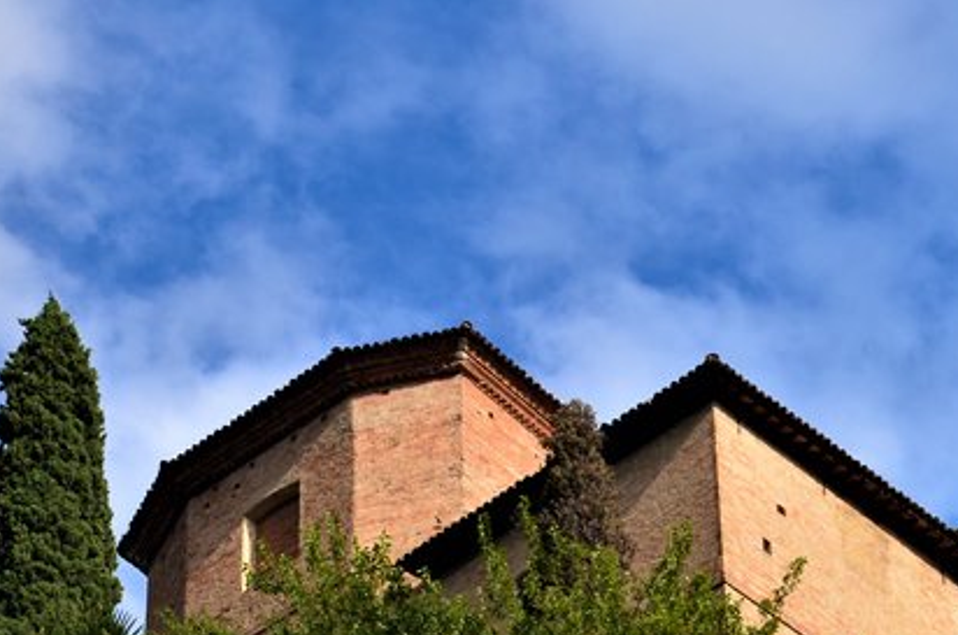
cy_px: 502
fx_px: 5418
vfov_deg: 6.7
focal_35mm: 204
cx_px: 879
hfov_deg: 10.1
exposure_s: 1/320
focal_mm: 70
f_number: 10
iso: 400
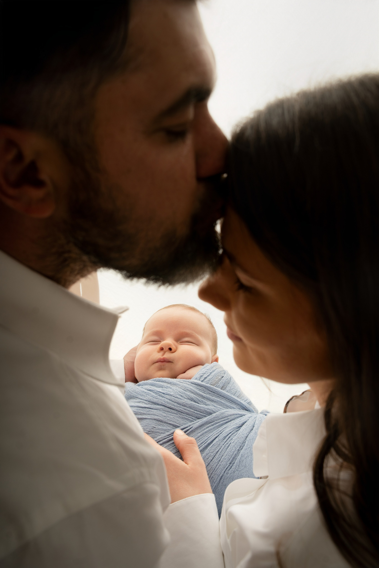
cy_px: 284
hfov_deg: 35.1
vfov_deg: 50.7
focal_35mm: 38
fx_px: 600
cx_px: 190
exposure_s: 1/200
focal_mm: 38
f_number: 7.1
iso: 100
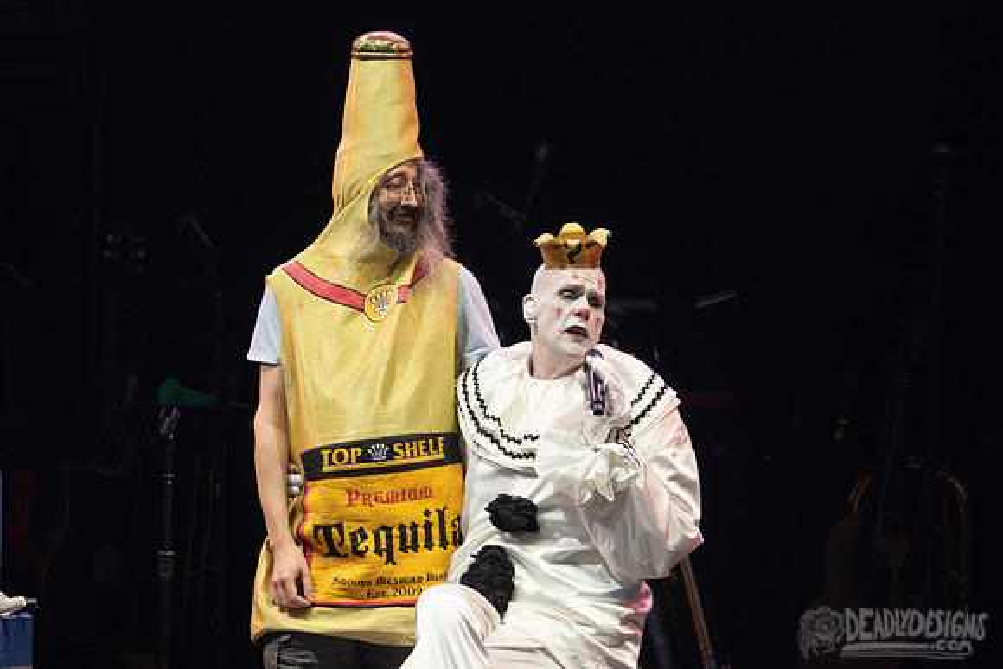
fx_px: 20359
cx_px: 497
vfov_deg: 1.9
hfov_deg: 2.8
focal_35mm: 731
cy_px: 312
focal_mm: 600
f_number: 6.3
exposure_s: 1/320
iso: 640
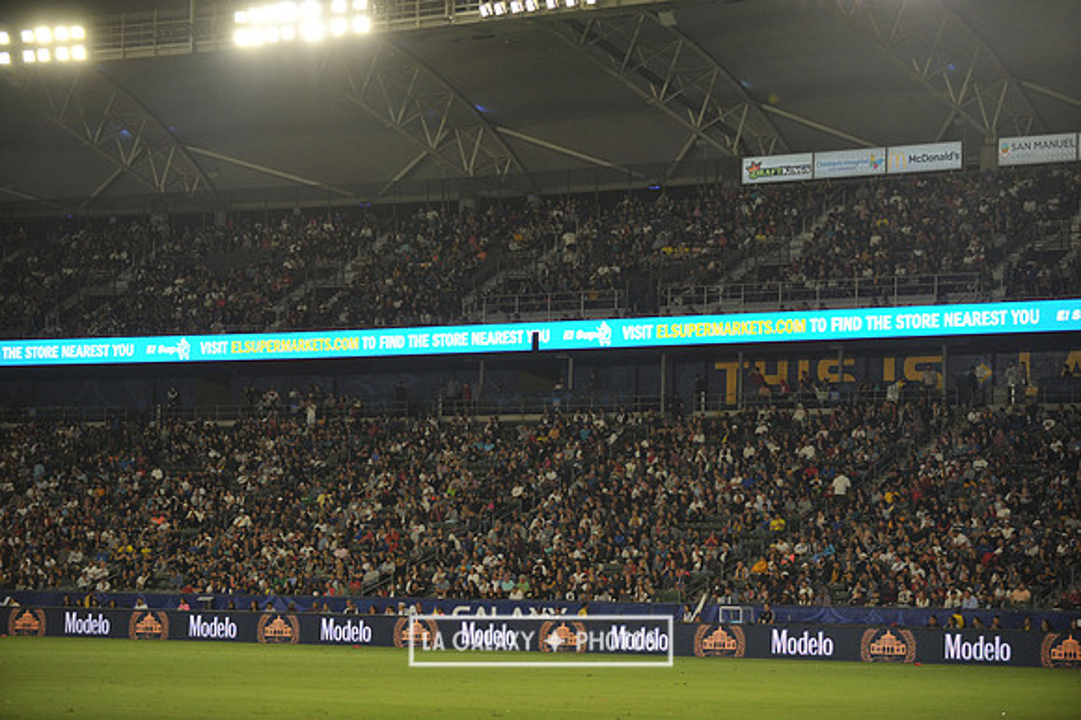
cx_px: 540
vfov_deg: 11.8
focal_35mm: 116
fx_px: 3481
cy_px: 360
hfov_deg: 17.7
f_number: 2.8
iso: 1250
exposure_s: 1/1000
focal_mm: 116
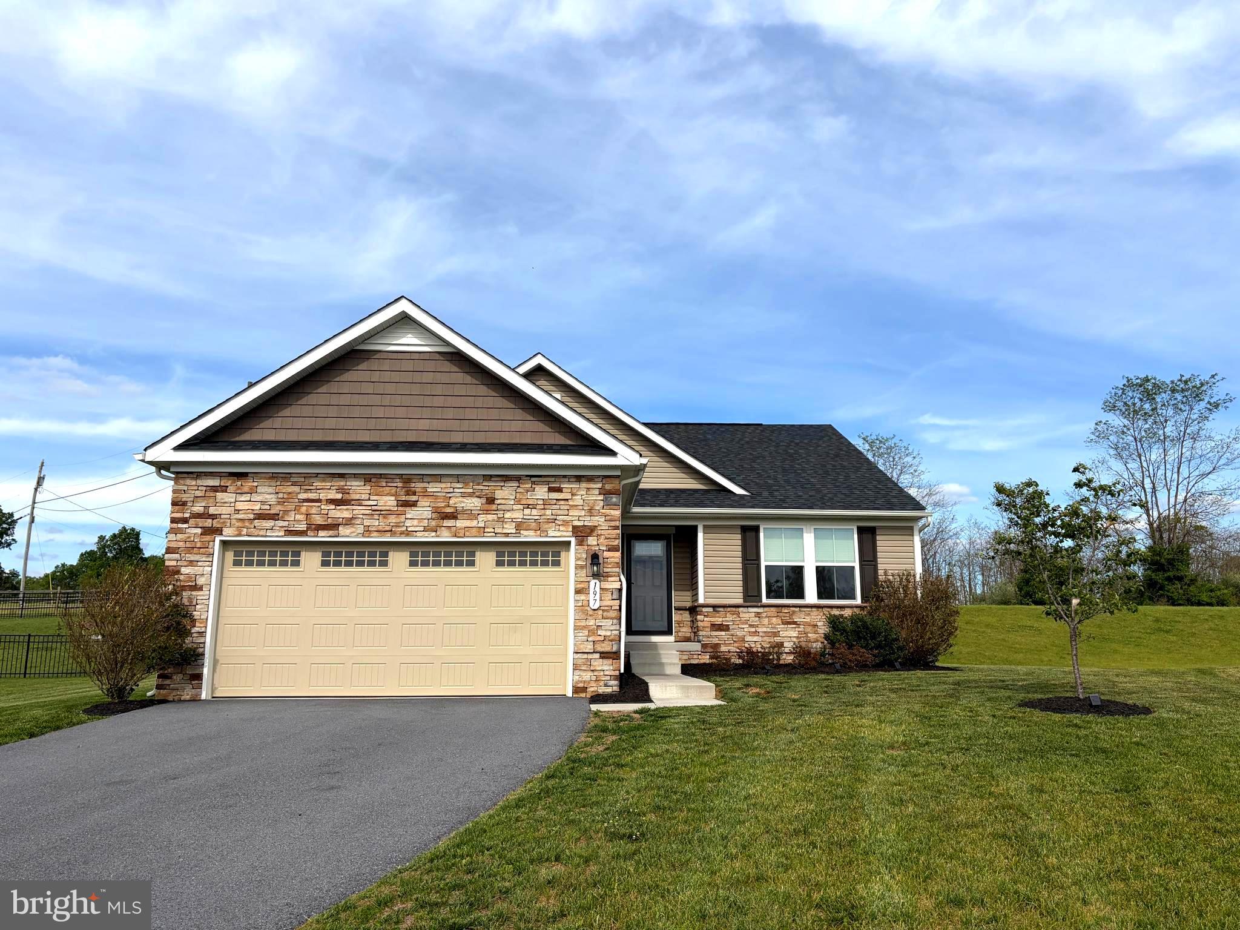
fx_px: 931
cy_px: 465
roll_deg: +0.2
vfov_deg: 53.1
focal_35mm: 26
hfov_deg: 67.3
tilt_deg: +11.7
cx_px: 620
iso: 64
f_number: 1.6
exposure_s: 1/6329
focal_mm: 5.96
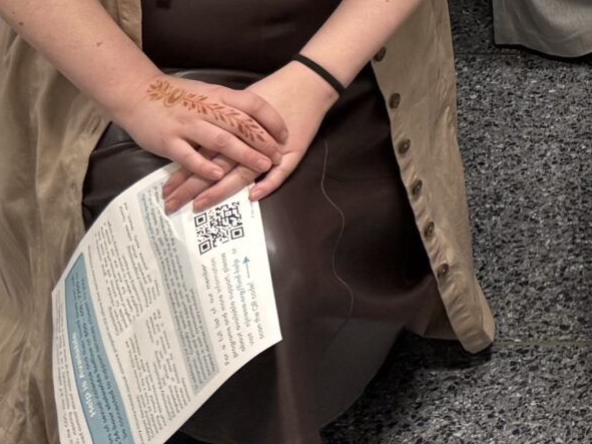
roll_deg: +0.2
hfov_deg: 16.5
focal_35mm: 104
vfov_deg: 12.4
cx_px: 988
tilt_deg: -16.5
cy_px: -478
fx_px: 1778
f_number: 1.78
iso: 200
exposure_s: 1/93
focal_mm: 6.76
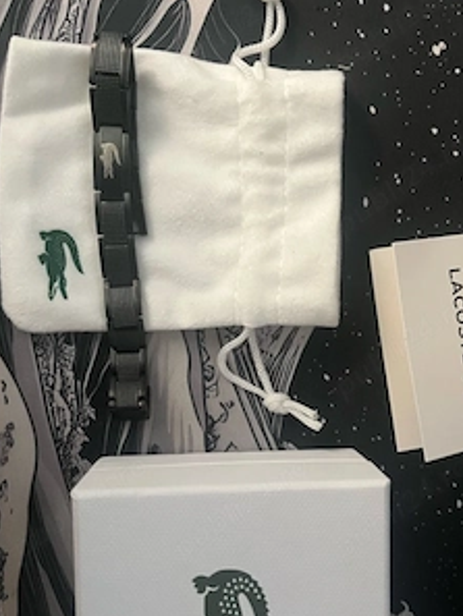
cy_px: 371
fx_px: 624
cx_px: 282
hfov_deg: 40.5
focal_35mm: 35
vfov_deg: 52.2
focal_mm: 5.1
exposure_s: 1/40
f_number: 1.6
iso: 640
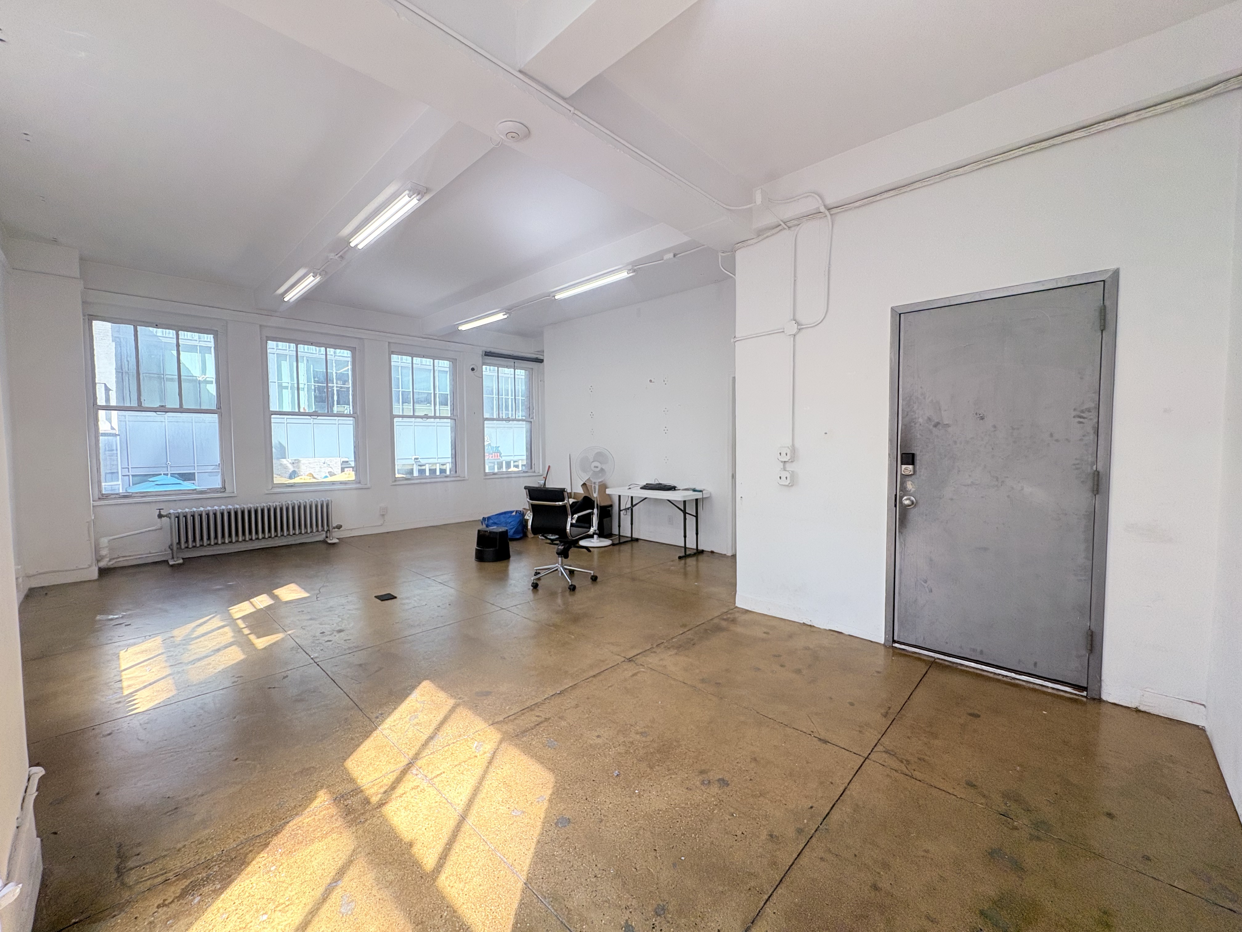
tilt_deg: -2.6
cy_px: 466
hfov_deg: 102.1
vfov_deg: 85.7
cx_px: 621
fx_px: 502
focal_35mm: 14
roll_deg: +0.8
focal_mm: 2.22
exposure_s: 1/133
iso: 80
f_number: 2.2
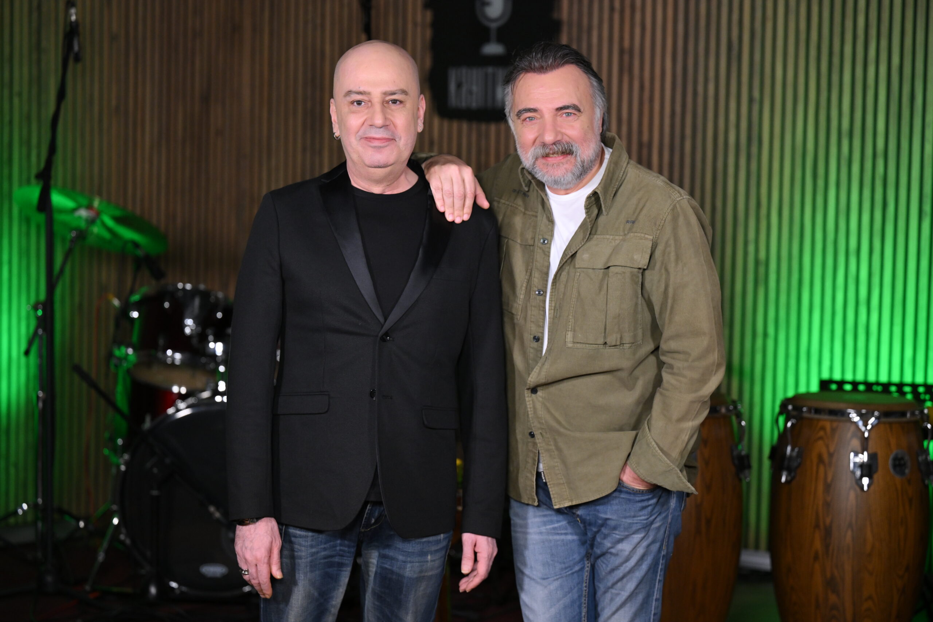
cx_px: 466
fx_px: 2073
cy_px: 311
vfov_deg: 17.1
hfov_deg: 25.4
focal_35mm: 80
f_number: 2.8
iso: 2000
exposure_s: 1/200
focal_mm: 80
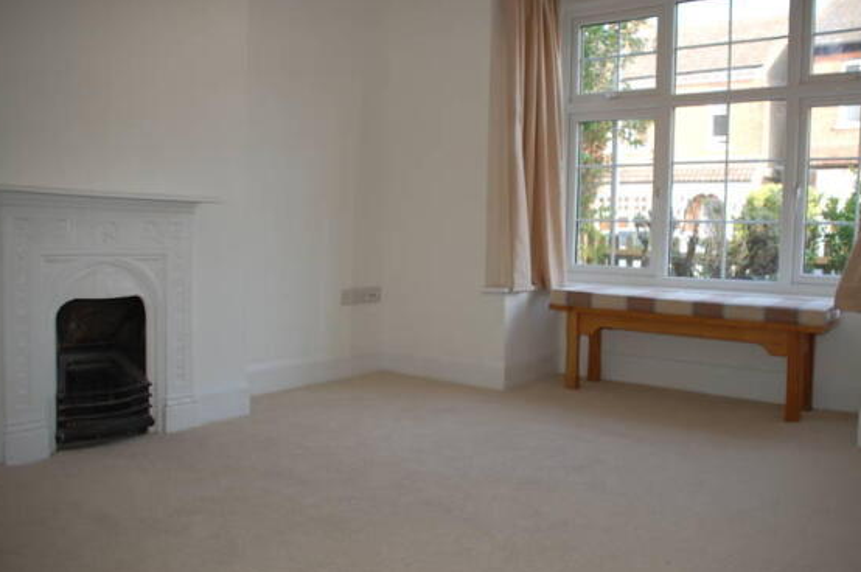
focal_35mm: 32
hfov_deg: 58.7
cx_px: 463
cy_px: 284
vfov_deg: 41.0
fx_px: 764
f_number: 3.5
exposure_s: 1/125
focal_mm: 18
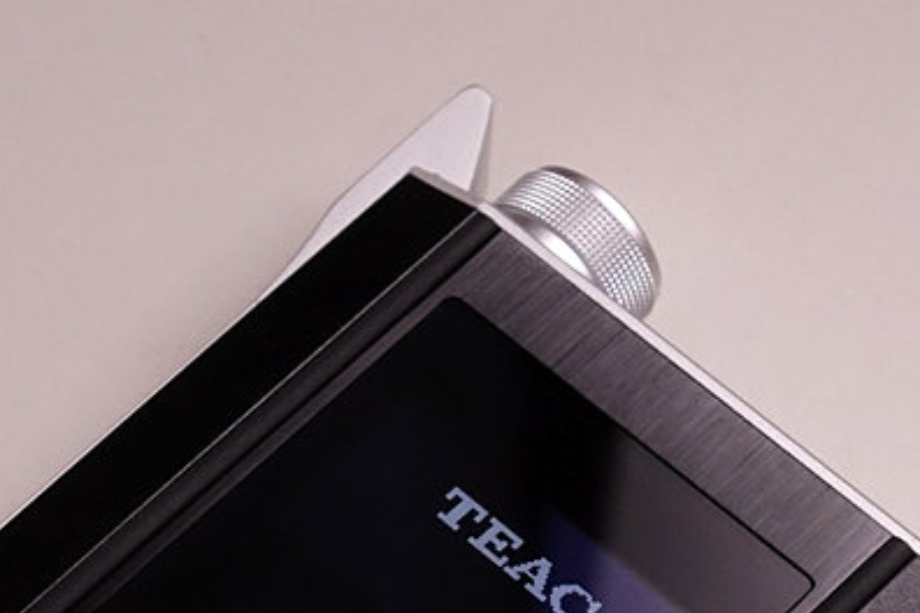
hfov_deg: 9.3
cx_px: 393
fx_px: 5647
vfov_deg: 6.1
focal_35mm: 221
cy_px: 926
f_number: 5.6
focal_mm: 26.65
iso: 800
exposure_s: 1/200
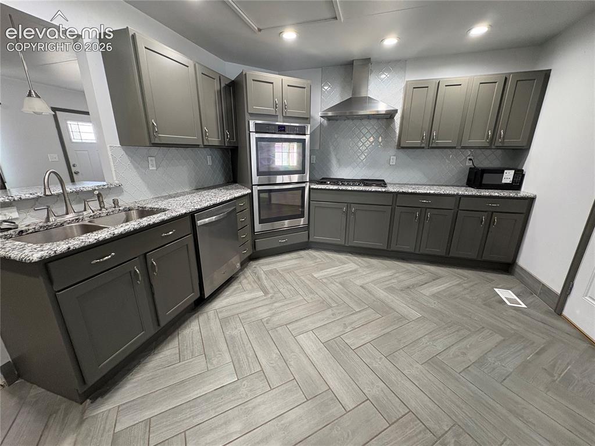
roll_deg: +0.2
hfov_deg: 102.1
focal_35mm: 14
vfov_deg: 85.6
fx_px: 241
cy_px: 223
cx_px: 298
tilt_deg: -16.3
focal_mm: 2.22
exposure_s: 1/60
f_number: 2.2
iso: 320
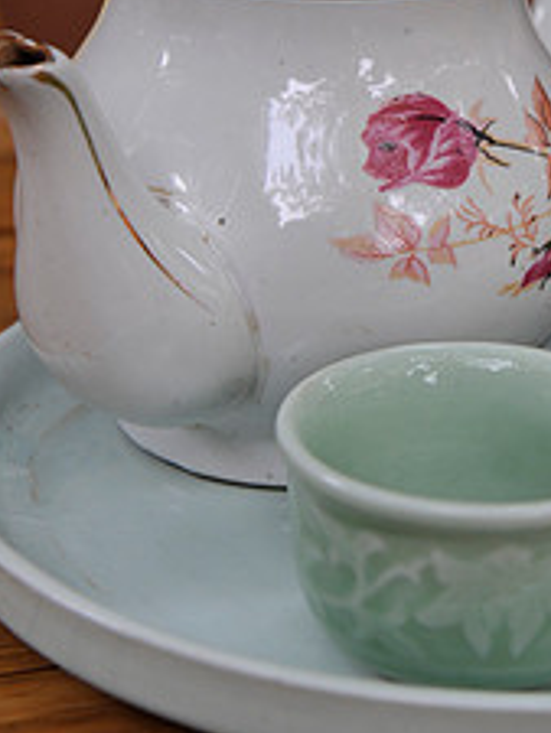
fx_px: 2884
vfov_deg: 14.3
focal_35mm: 136
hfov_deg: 10.8
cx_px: 512
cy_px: 46
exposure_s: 1/50
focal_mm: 55
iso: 320
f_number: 6.3
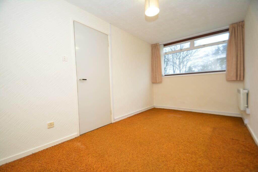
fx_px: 108
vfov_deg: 77.4
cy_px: 86
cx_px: 129
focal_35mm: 15
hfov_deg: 100.4
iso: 1250
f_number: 4
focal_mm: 10
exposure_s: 1/60
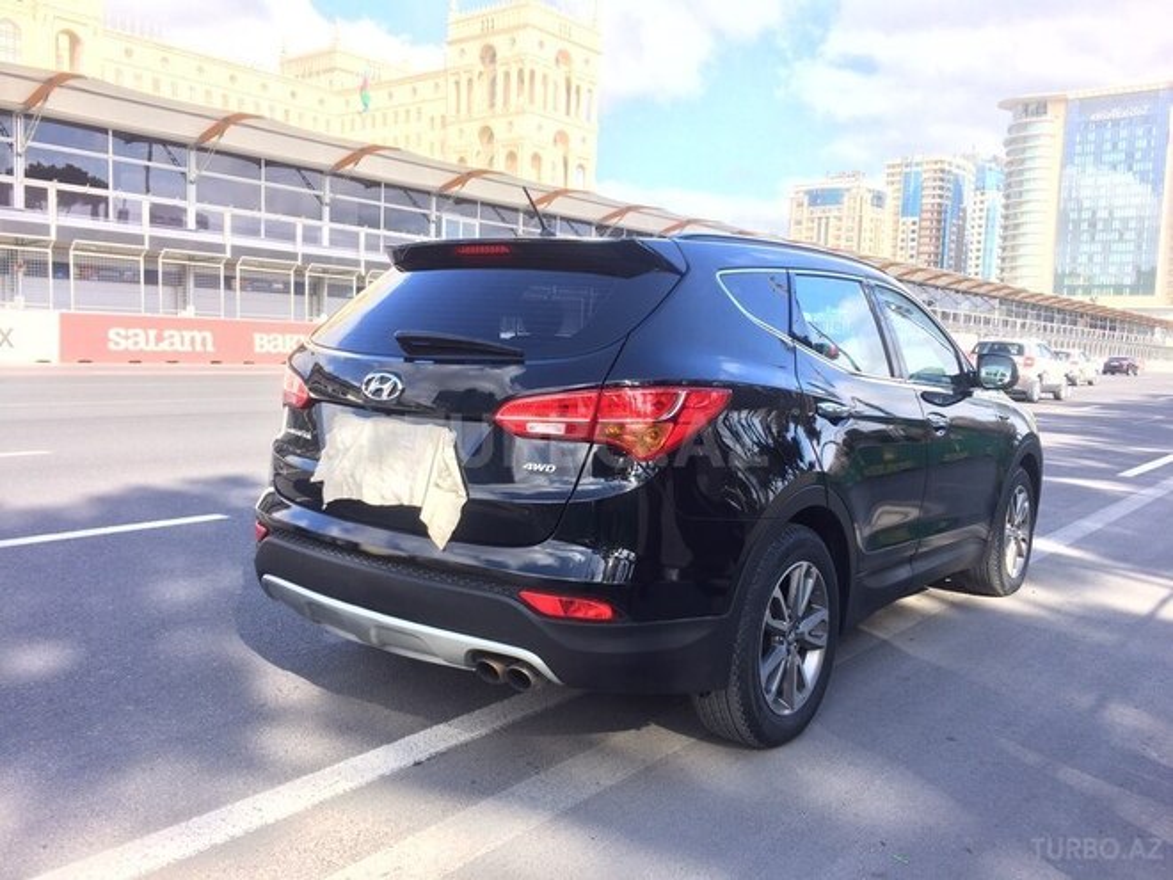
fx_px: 983
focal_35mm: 29
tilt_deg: -6.7
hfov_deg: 61.7
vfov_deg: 48.2
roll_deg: -1.4
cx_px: 586
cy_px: 440
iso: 32
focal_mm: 4.15
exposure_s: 1/436
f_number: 2.2
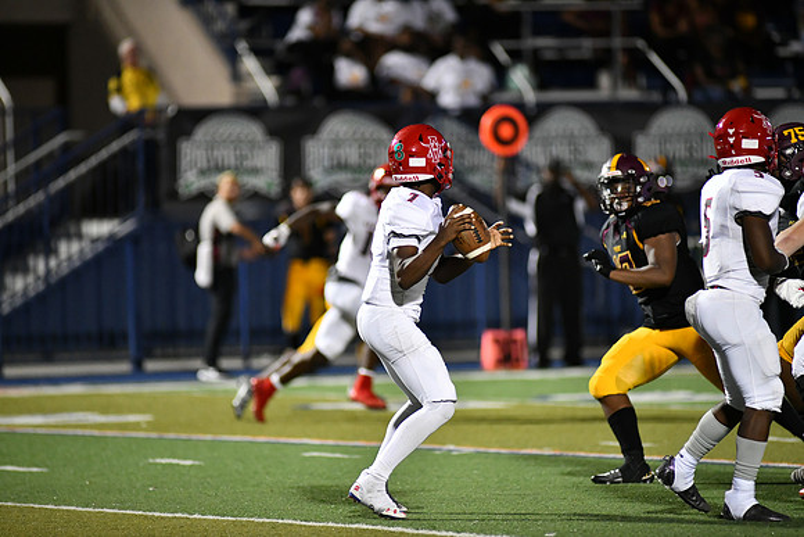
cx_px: 402
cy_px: 268
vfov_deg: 4.6
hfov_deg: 6.9
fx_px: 6701
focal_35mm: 300
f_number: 2.8
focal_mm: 300
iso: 4000
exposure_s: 1/1000
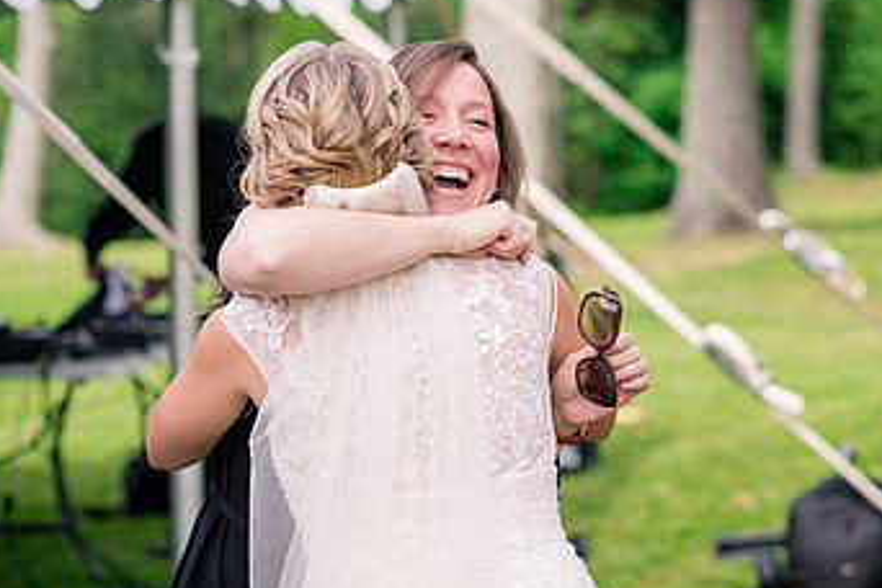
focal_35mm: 144
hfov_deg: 14.2
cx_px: 521
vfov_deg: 9.5
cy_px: 172
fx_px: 3528
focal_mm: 85
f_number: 3.2
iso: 500
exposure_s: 1/2000
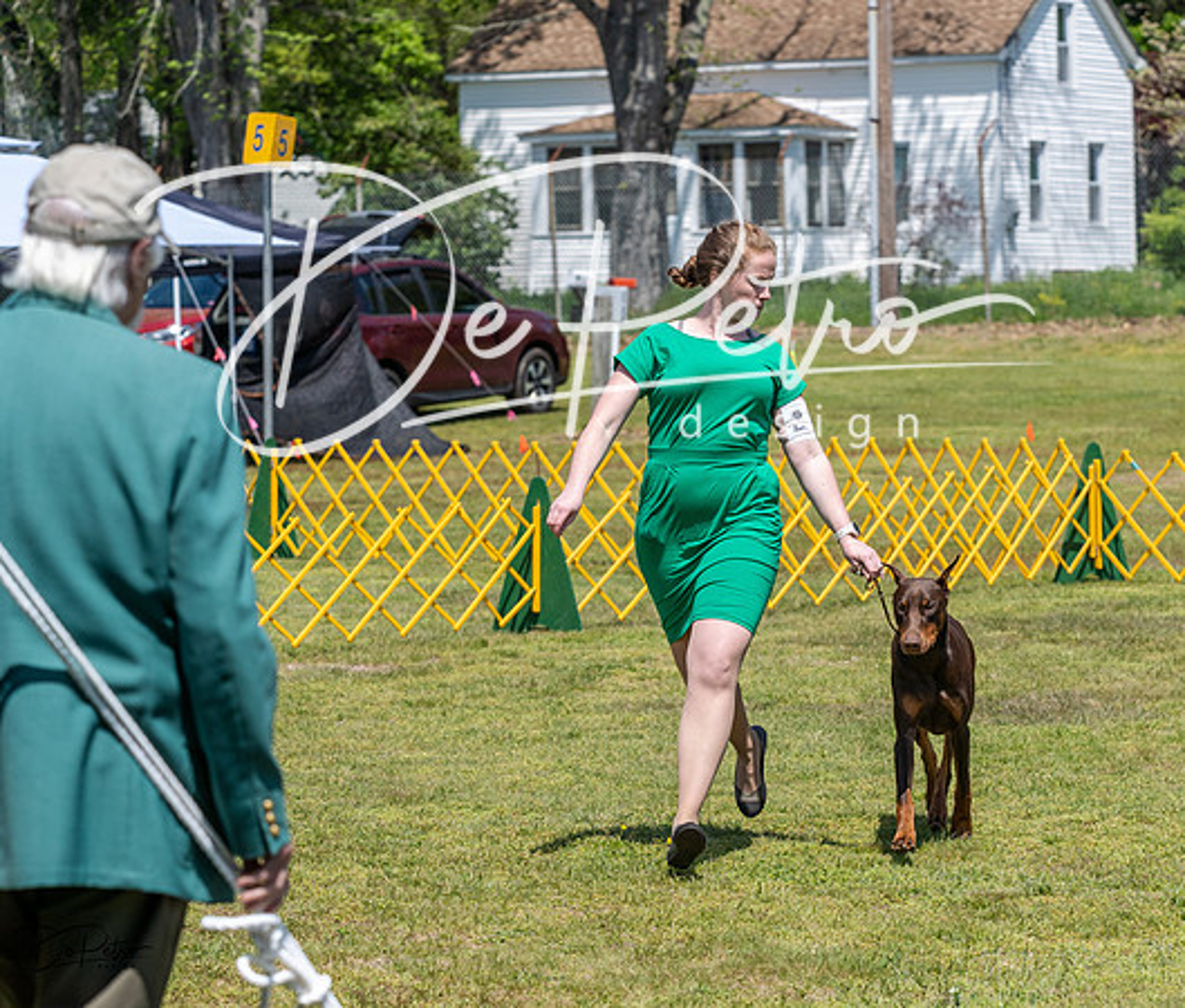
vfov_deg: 11.2
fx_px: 5162
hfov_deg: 13.1
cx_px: 827
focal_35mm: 144
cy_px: 581
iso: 500
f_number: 5
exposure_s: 1/2000
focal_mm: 104
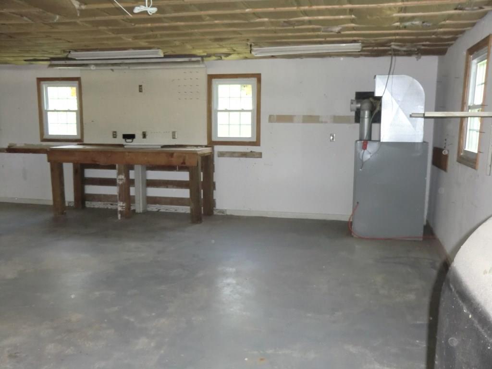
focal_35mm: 34
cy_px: 184
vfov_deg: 41.8
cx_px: 246
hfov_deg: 54.0
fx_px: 483
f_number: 3.6
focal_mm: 6.1
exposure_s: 1/60
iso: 800
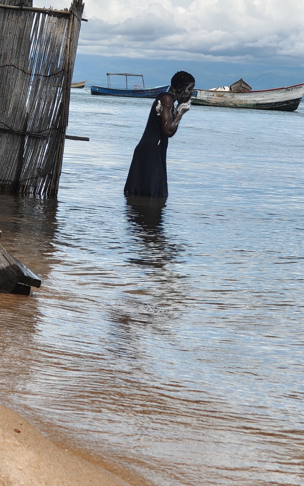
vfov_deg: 13.7
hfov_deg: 8.6
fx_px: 2027
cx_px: 190
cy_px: 204
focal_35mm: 153
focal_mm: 13.3
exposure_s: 1/1258
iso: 71
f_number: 2.55
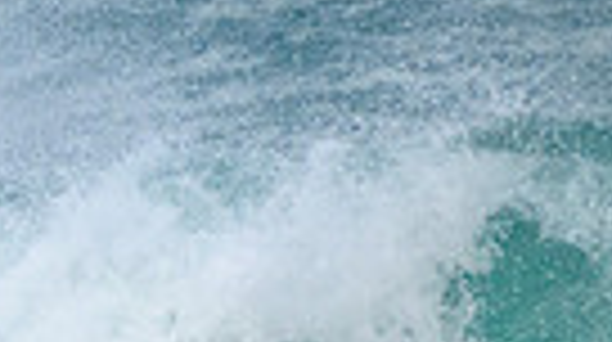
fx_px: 57972
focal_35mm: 3578
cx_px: -634
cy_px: 430
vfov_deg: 0.3
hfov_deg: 0.6
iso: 1250
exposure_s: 1/2000
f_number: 11
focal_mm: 800
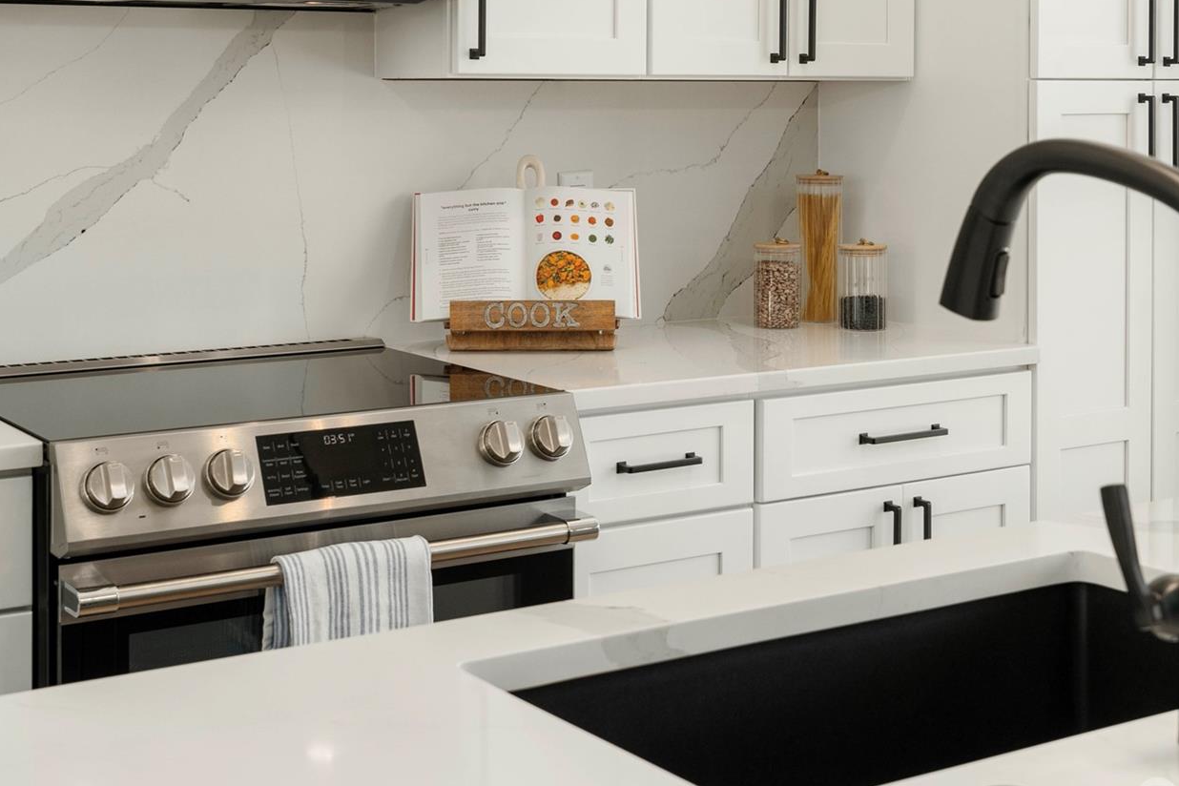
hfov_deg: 34.5
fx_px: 1899
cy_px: 248
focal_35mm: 58
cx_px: 609
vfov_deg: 23.3
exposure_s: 1/50
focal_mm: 35
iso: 320
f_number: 6.3
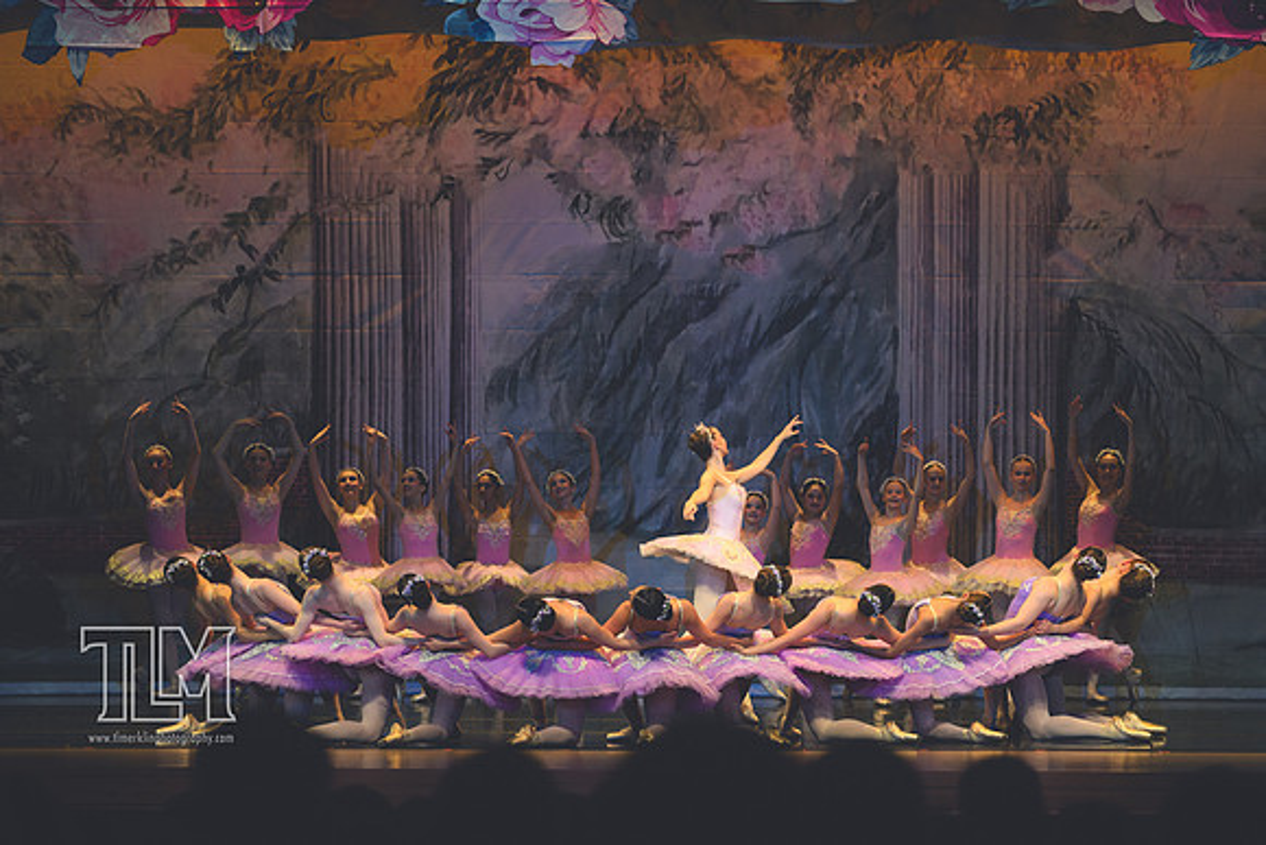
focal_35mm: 137
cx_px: 638
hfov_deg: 15.0
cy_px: 528
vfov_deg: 10.0
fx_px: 4815
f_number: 2.8
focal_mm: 105
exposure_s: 1/500
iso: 800
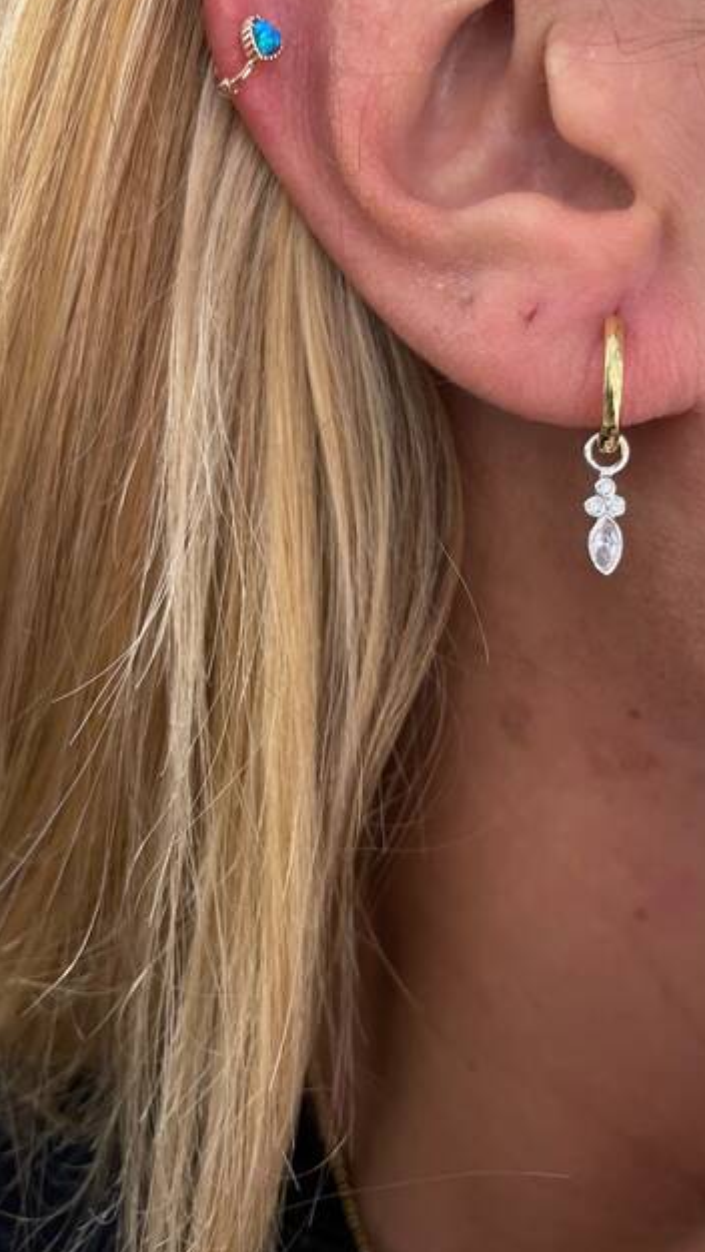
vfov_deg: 66.0
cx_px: 409
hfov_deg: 40.1
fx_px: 963
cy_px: 623
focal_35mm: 29
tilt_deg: -0.4
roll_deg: -2.2
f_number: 1.6
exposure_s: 1/50
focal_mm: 4.2
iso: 125
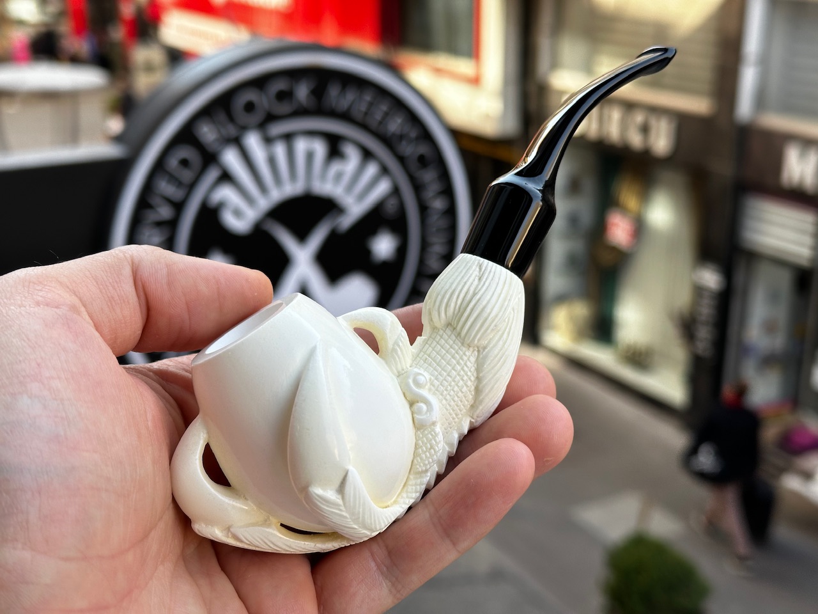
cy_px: 307
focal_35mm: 48
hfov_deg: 39.7
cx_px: 409
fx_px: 1134
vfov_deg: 30.3
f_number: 1.78
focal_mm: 6.86
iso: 64
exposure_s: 1/426
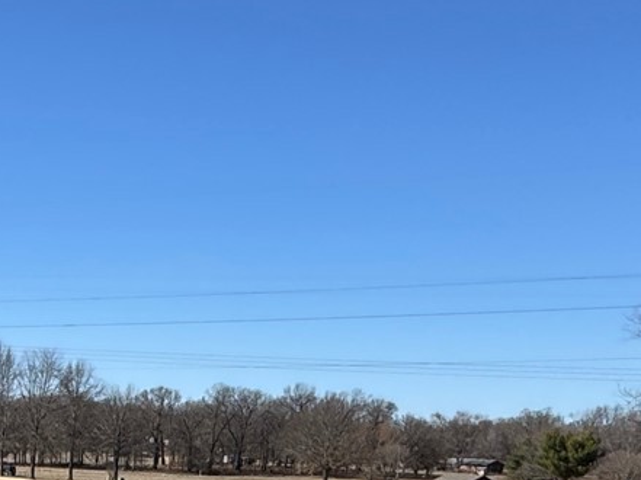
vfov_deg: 22.7
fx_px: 1129
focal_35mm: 61
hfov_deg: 25.1
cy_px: 524
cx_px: -289
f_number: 2.2
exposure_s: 1/2494
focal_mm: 2.22
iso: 50
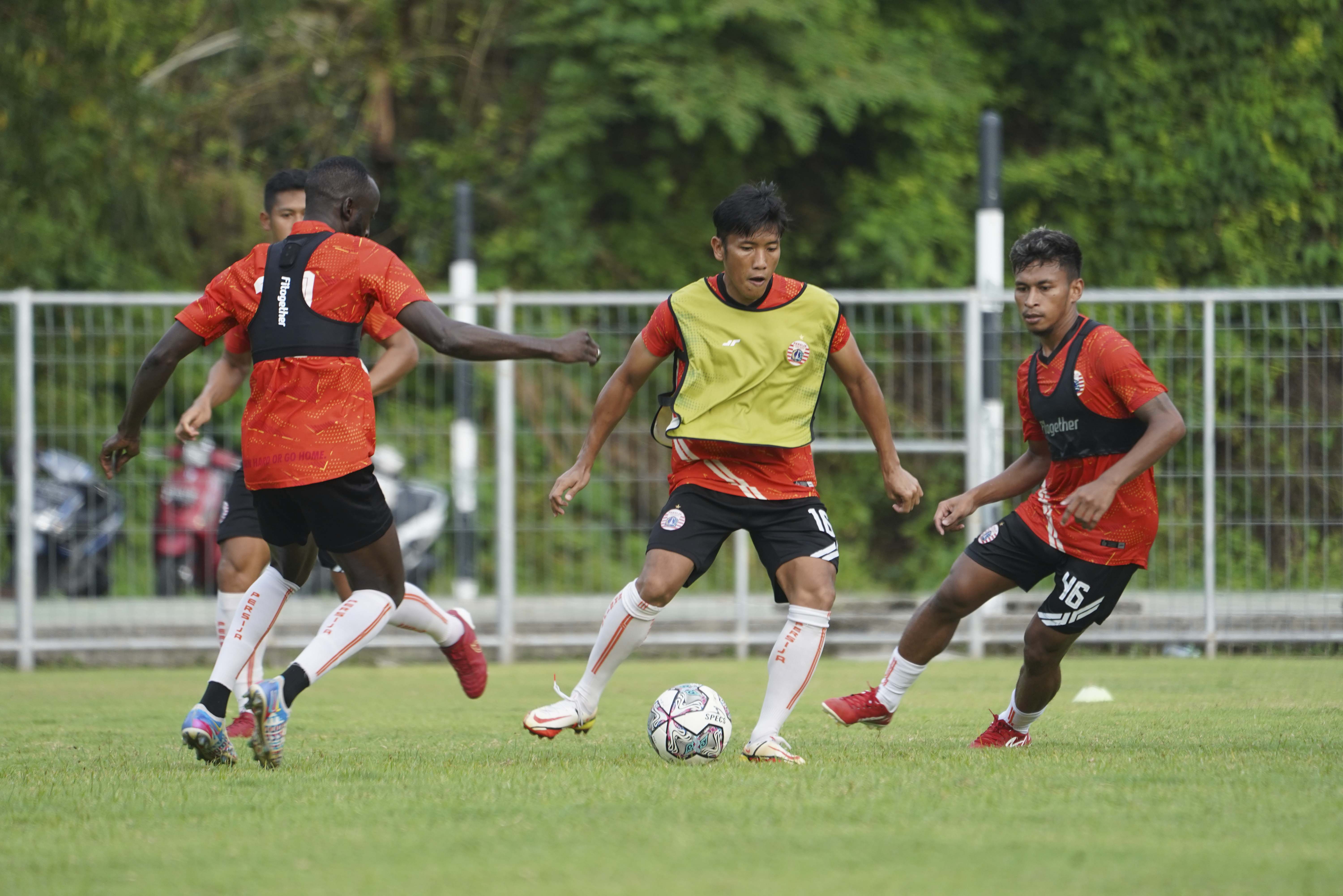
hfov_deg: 5.2
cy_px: 448
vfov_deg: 3.4
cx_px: 672
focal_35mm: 400
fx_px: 14921
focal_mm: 400
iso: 800
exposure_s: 1/640
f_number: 5.6
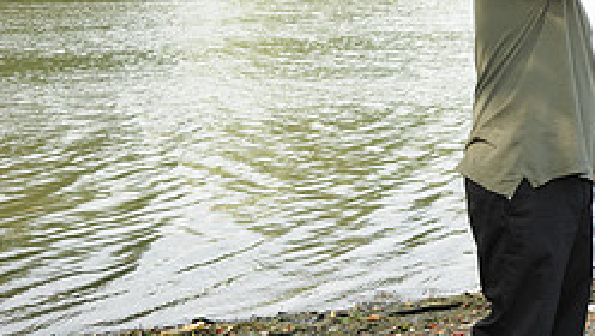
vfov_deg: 13.0
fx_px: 1469
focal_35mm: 93
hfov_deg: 21.4
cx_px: 693
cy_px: 144
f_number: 6.3
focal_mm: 38
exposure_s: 1/250
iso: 500
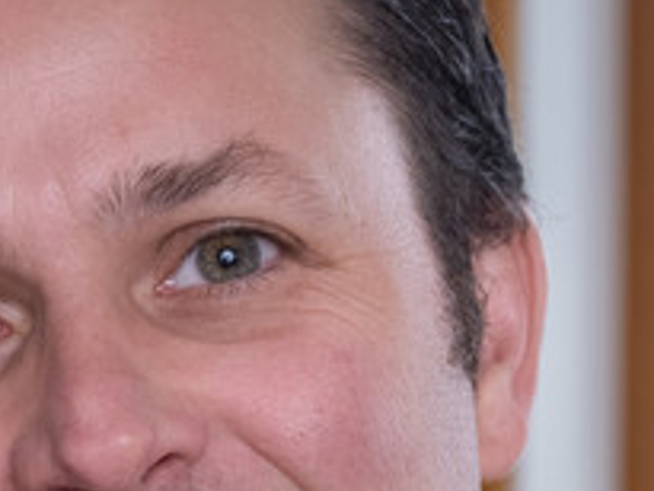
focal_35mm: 285
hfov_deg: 6.9
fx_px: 5388
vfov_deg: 5.0
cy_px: 1322
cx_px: 93
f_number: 5
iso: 400
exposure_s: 1/160
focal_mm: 48.8
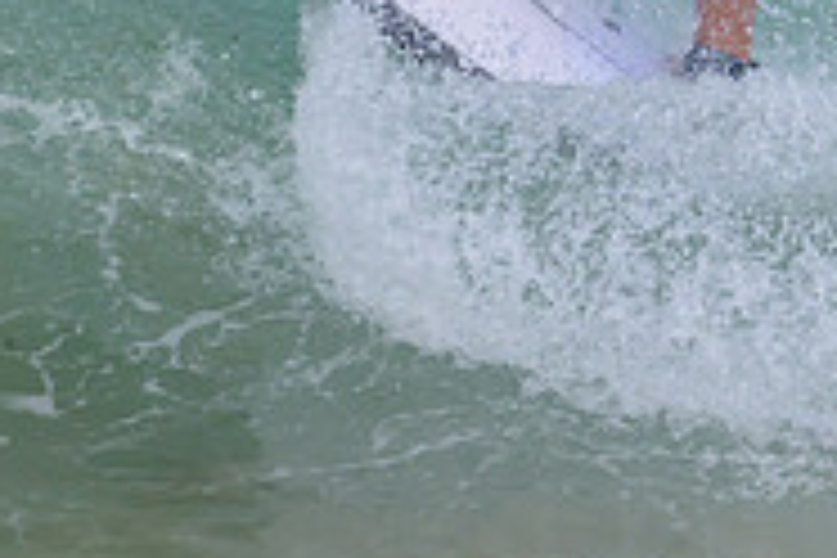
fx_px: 39429
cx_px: 1329
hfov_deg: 1.2
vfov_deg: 0.8
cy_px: -218
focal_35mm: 1696
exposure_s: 1/2000
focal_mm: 400
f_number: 11
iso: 640
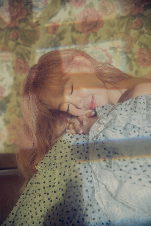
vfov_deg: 32.4
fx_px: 390
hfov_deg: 21.9
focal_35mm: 62
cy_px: 113
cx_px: 76
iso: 1250
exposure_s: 1/125
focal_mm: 62
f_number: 3.2
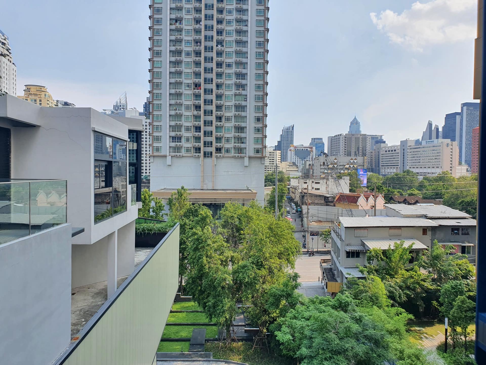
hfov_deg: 67.3
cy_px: 182
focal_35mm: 26
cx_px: 243
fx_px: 365
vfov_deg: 53.1
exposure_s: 1/402
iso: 50
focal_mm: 4.32
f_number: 2.4
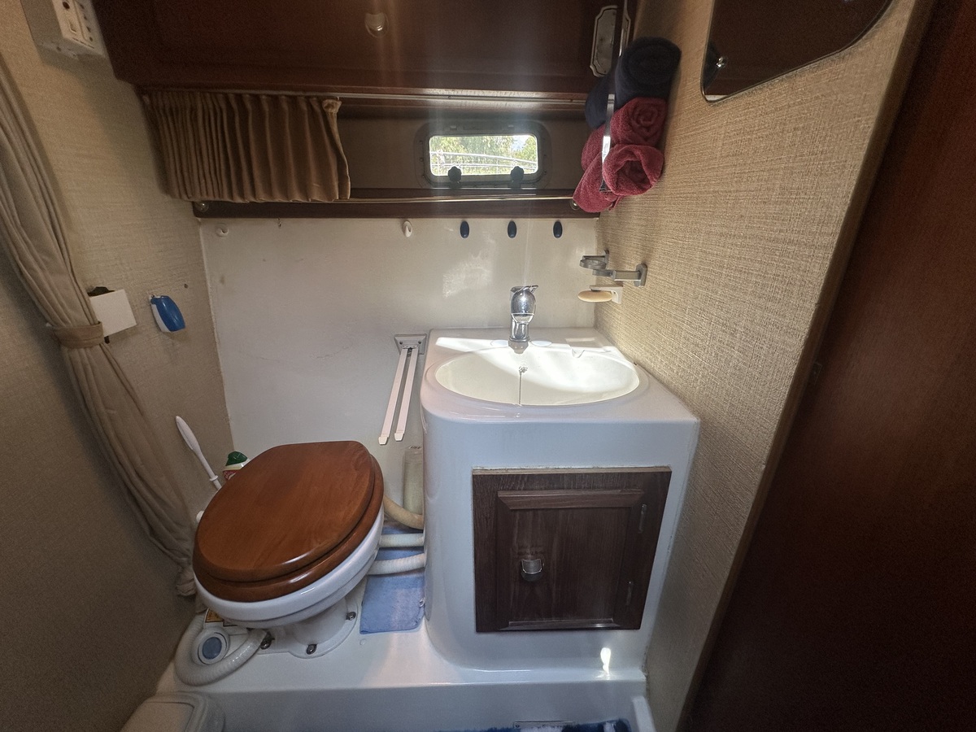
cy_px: 366
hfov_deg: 102.1
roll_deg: -0.7
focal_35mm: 14
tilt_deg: -22.7
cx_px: 488
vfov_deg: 85.7
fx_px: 395
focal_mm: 2.22
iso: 100
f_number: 2.2
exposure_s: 1/99
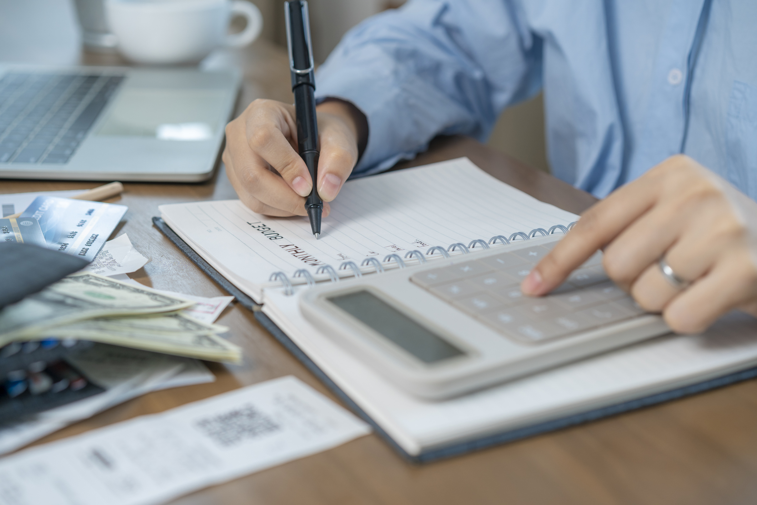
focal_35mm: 55
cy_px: 252
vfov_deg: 24.6
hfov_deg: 36.2
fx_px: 1156
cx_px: 378
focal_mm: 55
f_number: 3.5
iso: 200
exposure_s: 1/200
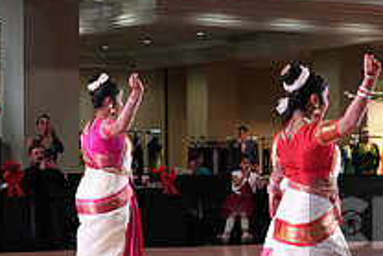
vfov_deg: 10.2
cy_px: 226
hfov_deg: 14.6
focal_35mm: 134
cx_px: 510
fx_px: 1427
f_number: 5.6
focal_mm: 48
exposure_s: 1/320
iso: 5000
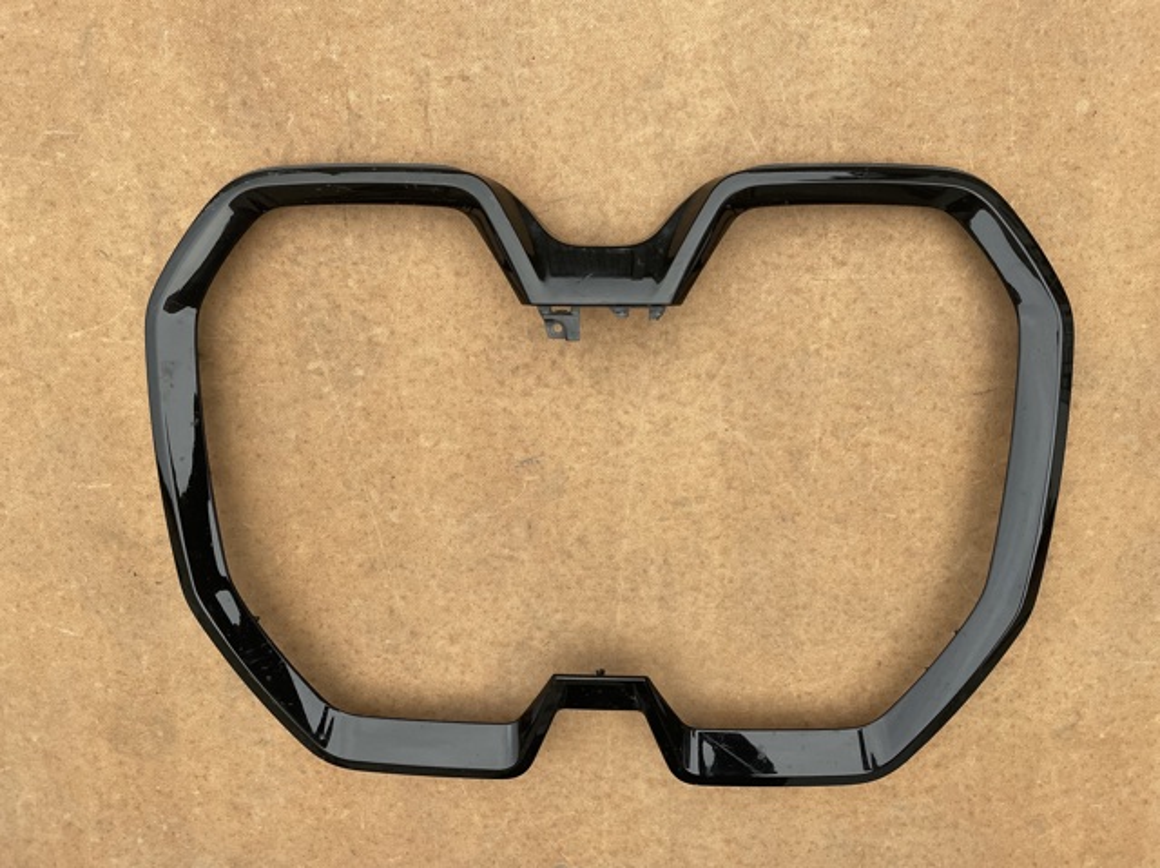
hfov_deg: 67.3
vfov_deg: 53.0
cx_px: 580
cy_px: 434
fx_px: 871
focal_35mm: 26
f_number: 1.6
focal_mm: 4.2
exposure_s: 1/113
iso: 125
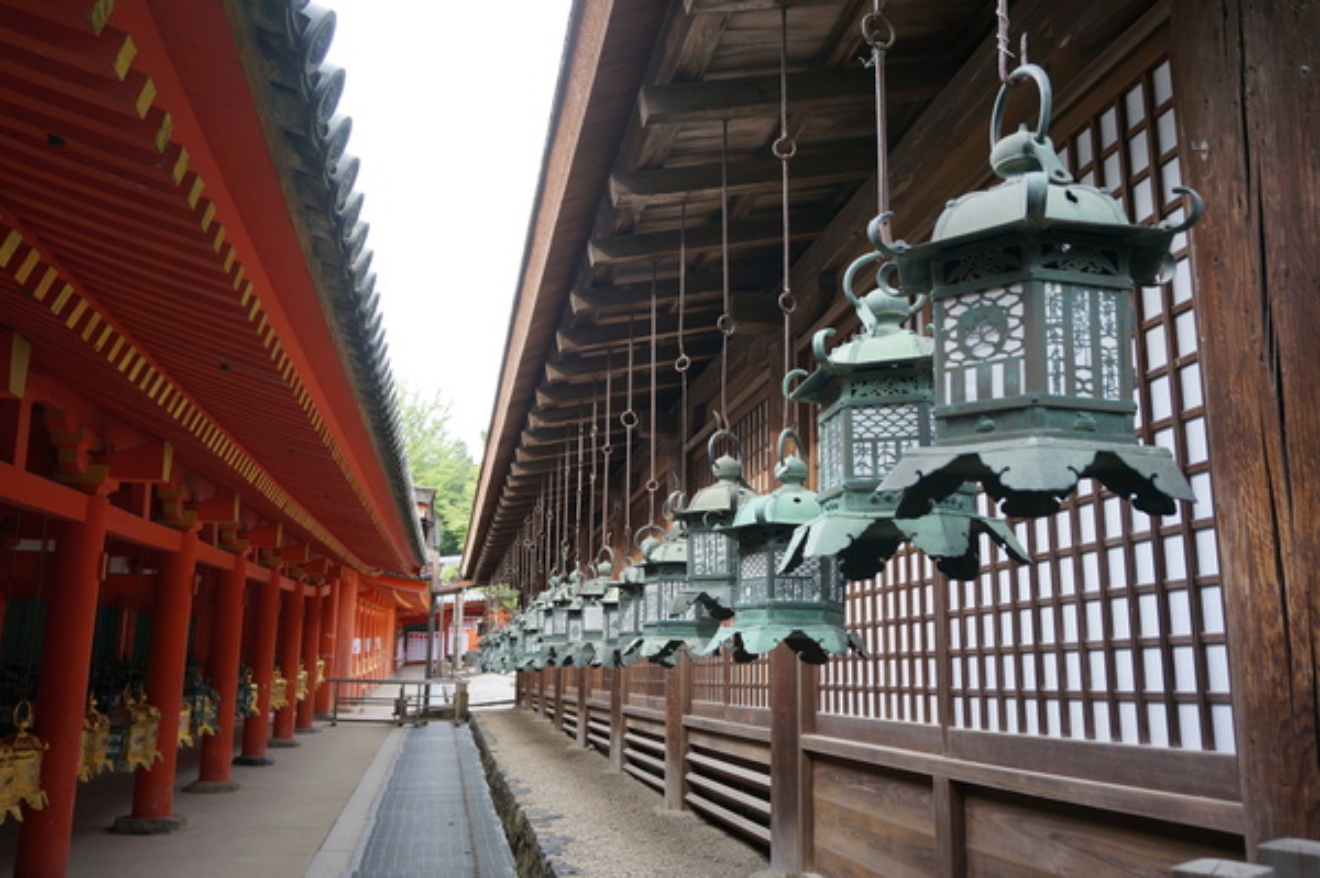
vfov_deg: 41.6
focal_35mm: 32
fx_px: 1154
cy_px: 439
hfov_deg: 59.5
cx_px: 660
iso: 100
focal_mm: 21
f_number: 4
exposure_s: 1/80
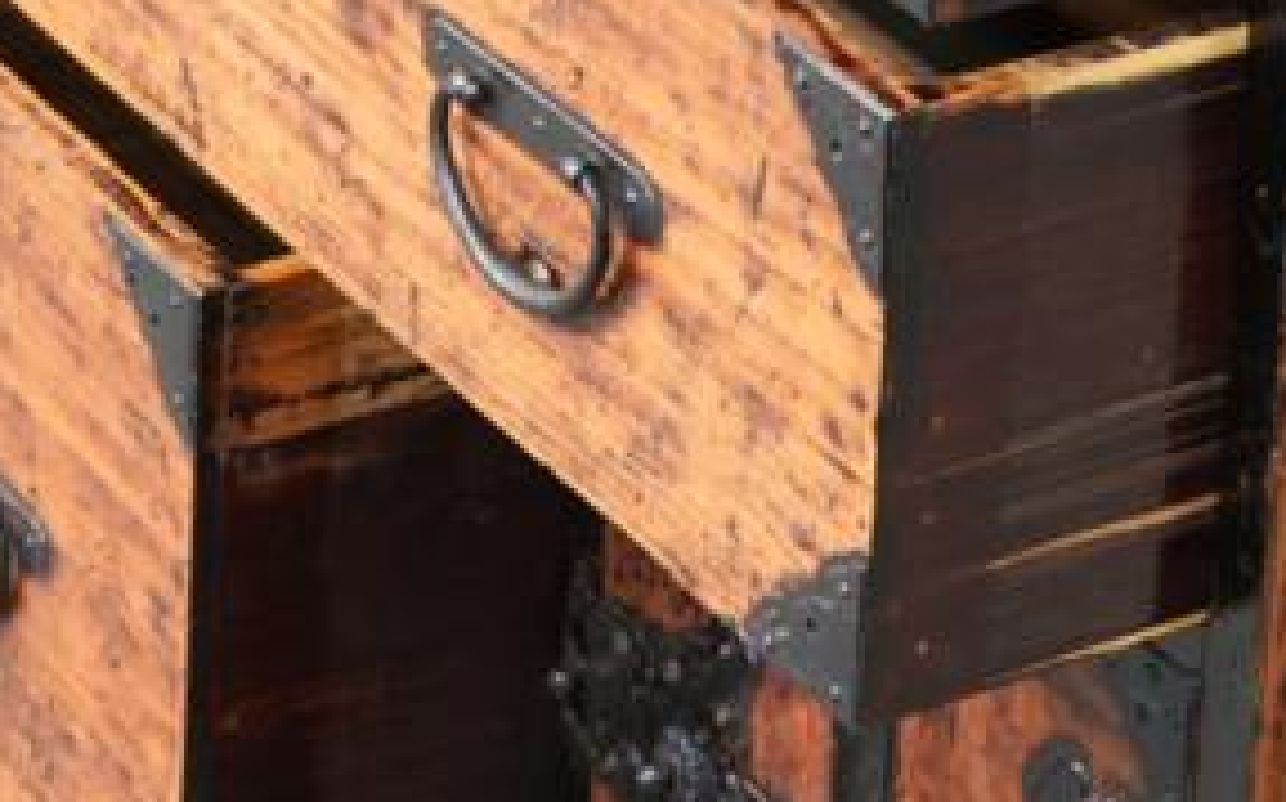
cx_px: 296
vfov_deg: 6.9
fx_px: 6480
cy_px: -724
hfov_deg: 11.3
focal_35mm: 185
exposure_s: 1/13
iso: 1600
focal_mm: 48
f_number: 8
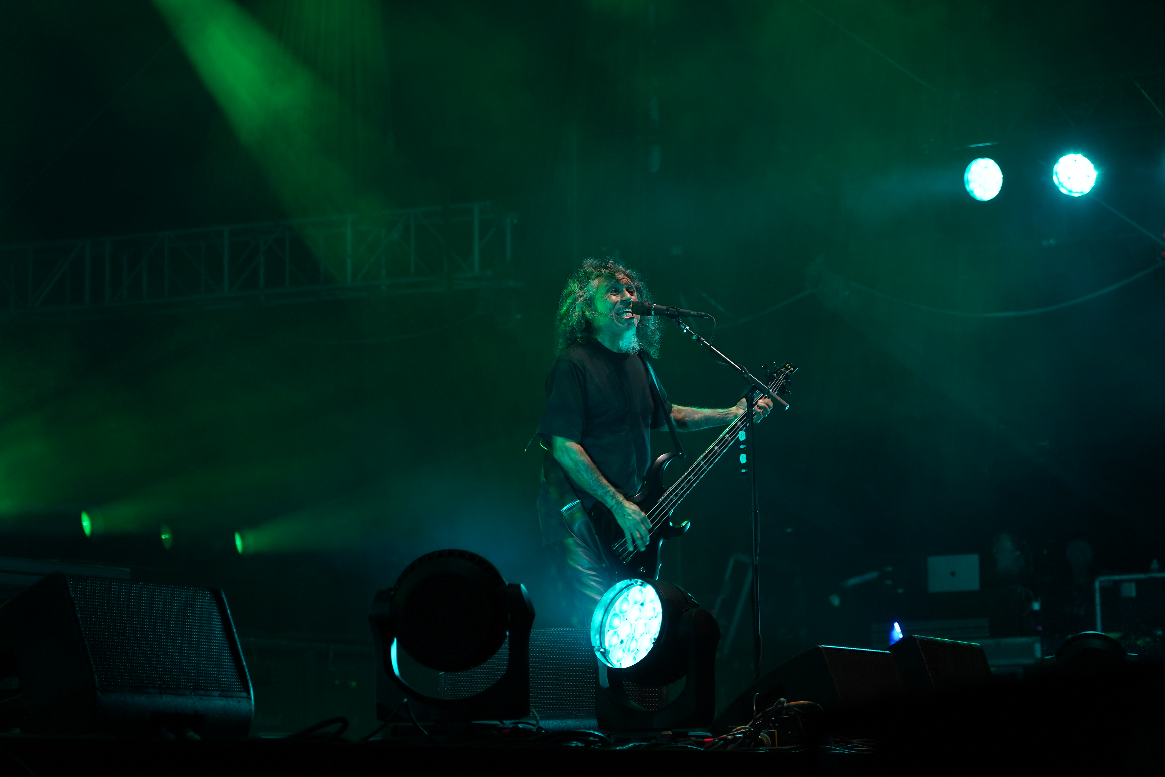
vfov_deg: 13.0
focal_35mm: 105
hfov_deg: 19.5
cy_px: 388
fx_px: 3398
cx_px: 582
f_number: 4
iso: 640
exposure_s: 1/125
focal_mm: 105
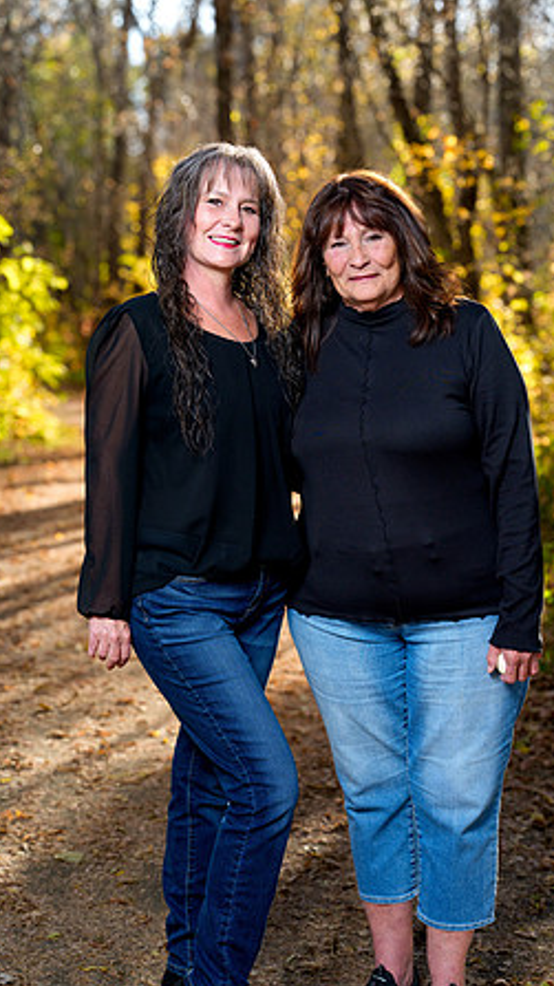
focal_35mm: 76
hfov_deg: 15.9
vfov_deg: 27.9
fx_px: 1987
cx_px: 300
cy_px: 494
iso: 400
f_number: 3.5
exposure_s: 1/160
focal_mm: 72
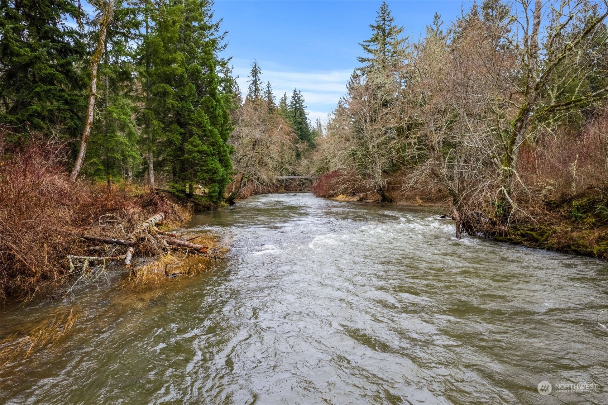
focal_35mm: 22
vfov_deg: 57.2
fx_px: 371
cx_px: 304
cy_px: 202
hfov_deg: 78.6
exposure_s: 1/180
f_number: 2.8
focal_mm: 8.38
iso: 100
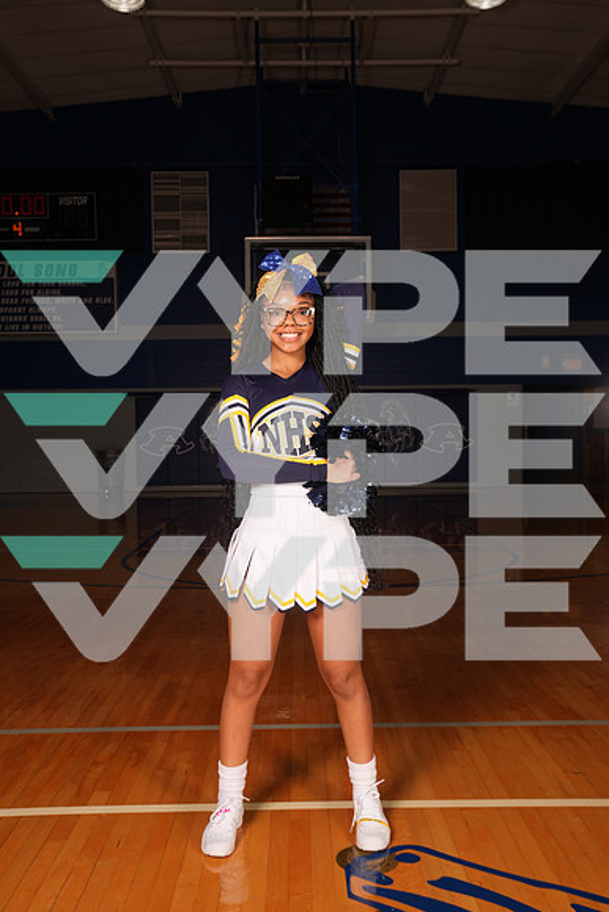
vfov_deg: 55.8
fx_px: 862
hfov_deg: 38.9
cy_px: 456
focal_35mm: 34
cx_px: 304
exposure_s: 1/100
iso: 100
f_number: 6.3
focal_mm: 34
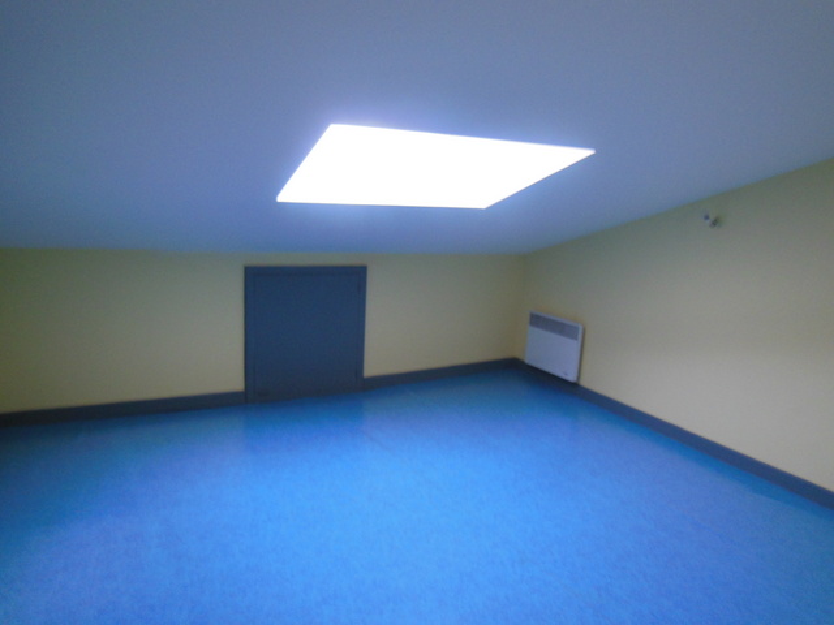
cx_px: 417
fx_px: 602
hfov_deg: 69.4
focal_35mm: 25
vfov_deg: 54.9
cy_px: 312
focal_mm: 4.5
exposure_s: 1/20
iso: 400
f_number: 3.5
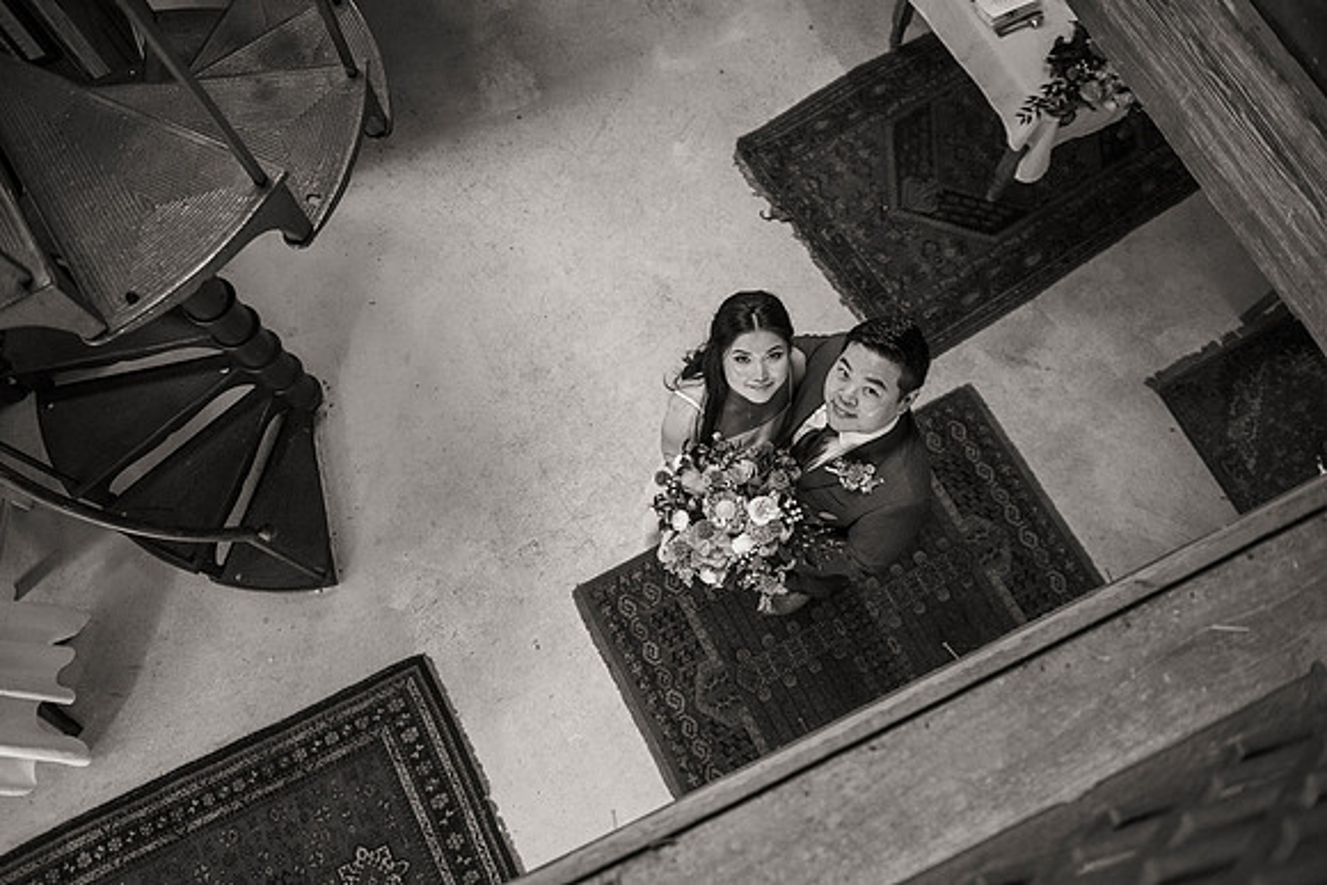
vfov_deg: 48.0
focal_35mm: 27
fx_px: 995
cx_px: 664
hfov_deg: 67.4
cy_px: 442
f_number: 2.8
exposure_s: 1/125
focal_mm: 27
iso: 2500
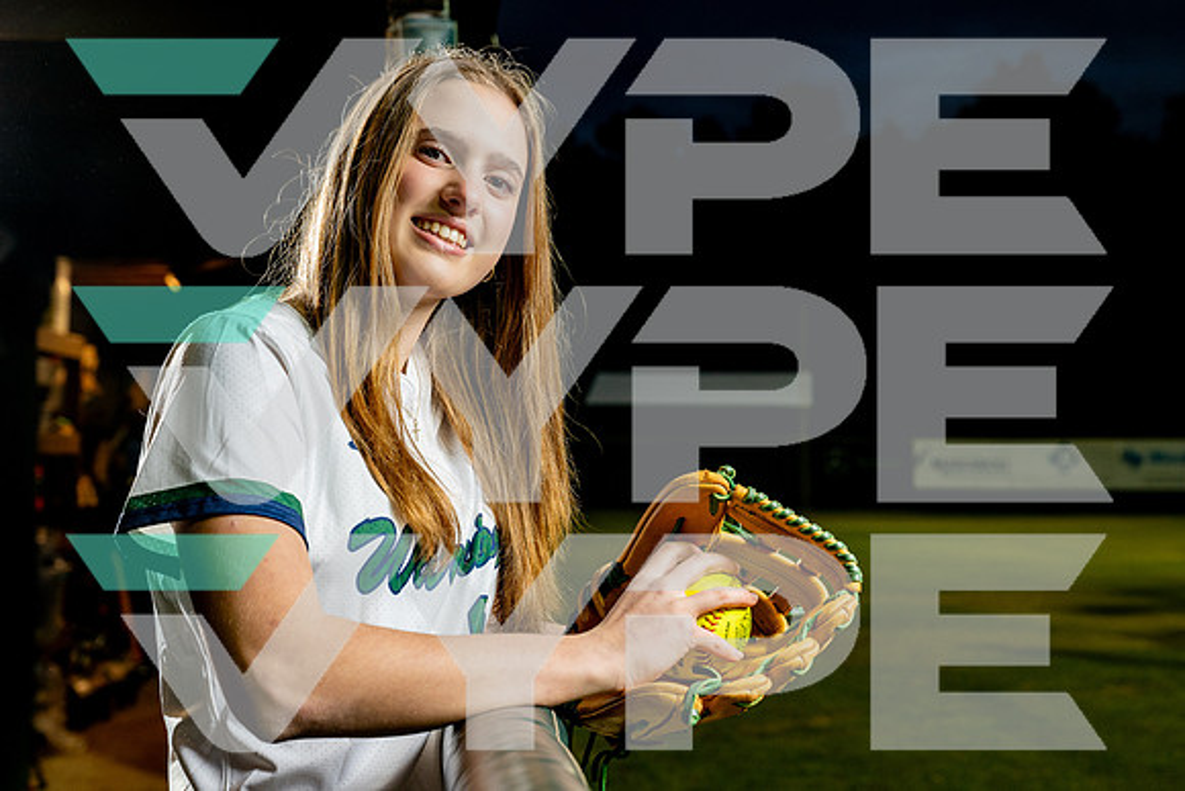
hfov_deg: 32.5
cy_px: 396
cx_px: 592
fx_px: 2033
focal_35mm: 62
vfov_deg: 22.0
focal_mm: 61
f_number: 5.6
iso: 800
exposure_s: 1/250
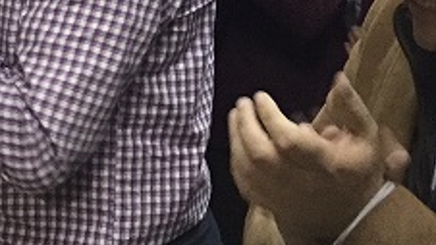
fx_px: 1410
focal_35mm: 122
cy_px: -212
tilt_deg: -7.0
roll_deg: +2.0
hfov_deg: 17.6
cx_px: 212
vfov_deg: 9.4
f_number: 2.4
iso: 160
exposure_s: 1/33
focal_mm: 3.3
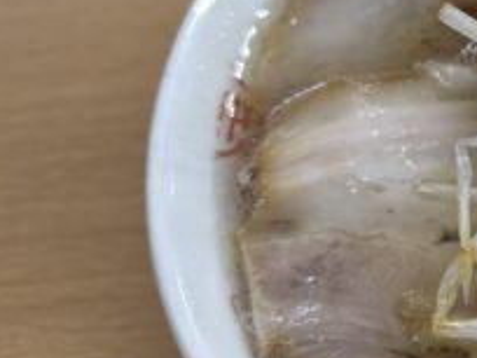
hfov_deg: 16.3
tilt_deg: -49.8
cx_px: 851
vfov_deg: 14.5
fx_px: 1406
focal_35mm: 102
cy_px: 185
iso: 125
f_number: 1.6
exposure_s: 1/100
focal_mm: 5.96
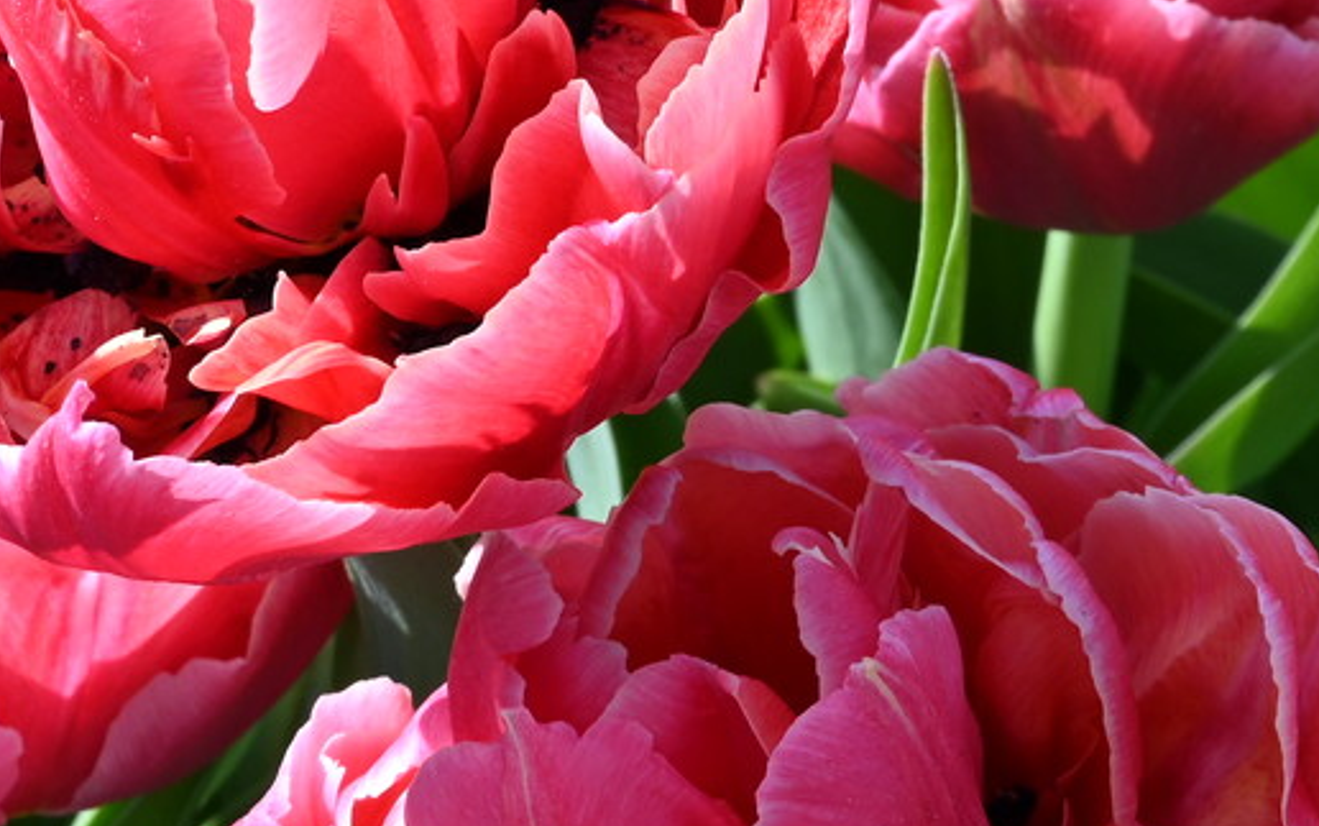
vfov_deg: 7.3
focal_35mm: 178
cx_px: 1053
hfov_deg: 11.7
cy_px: -64
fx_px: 6401
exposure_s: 1/60
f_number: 16
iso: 140
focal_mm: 47
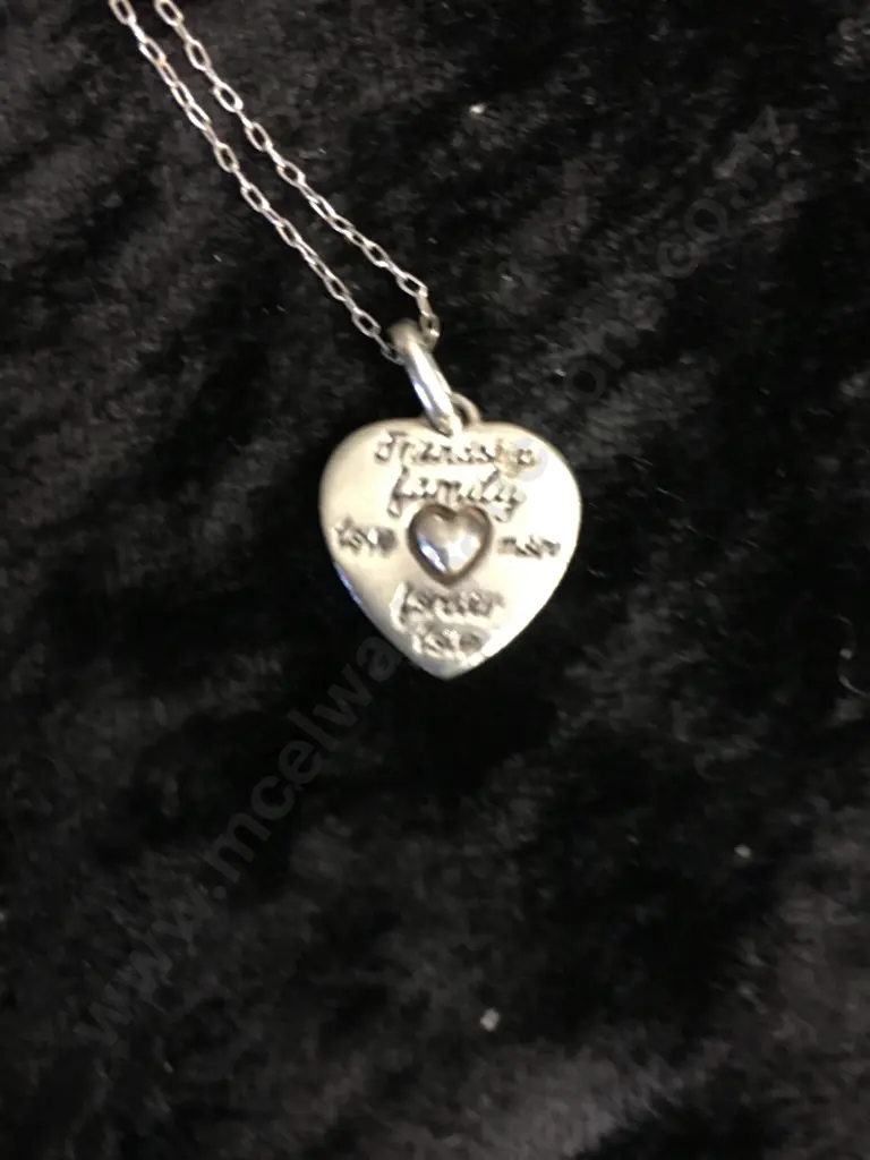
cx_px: 435
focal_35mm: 29
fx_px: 972
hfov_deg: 48.2
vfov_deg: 61.7
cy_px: 580
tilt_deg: -84.2
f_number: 2.2
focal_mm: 4.15
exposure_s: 1/8
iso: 100
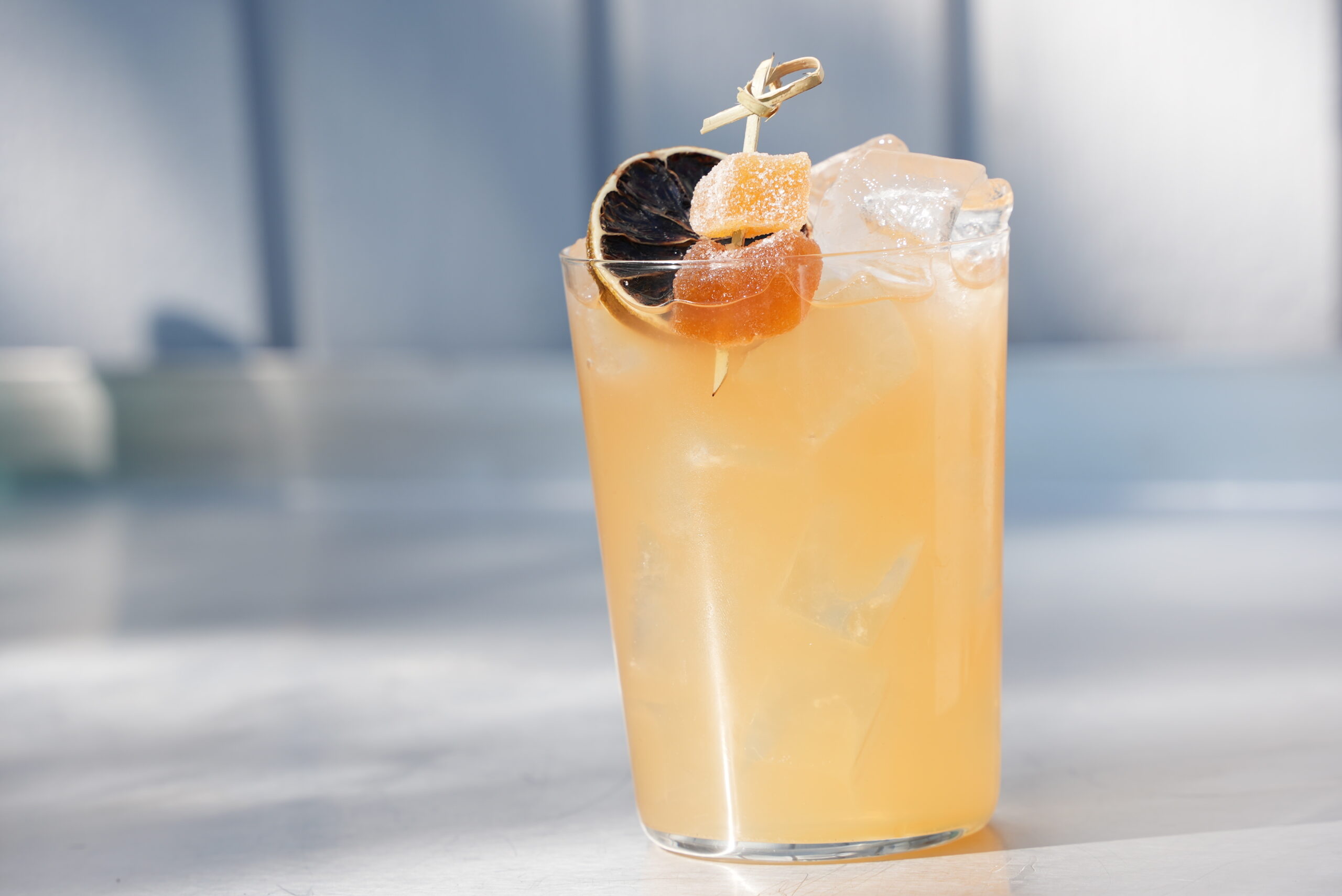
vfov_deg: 8.0
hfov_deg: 11.9
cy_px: 448
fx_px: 6415
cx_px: 671
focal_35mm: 172
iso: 160
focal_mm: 172
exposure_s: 1/200
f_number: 8
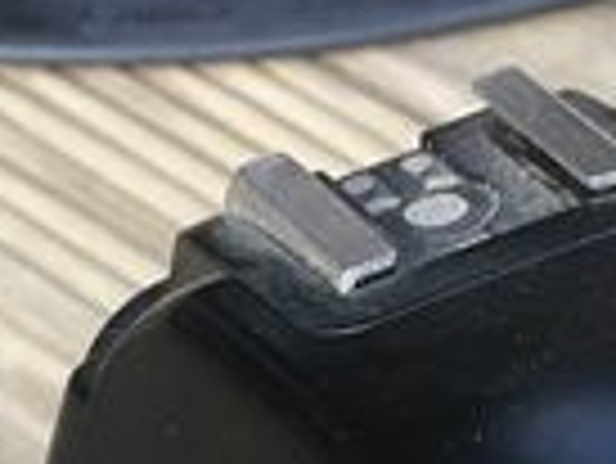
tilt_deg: -54.5
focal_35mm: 212
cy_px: 1086
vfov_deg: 6.7
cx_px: 166
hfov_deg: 9.3
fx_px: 3776
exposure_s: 1/167
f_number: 2.2
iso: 25
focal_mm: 4.15
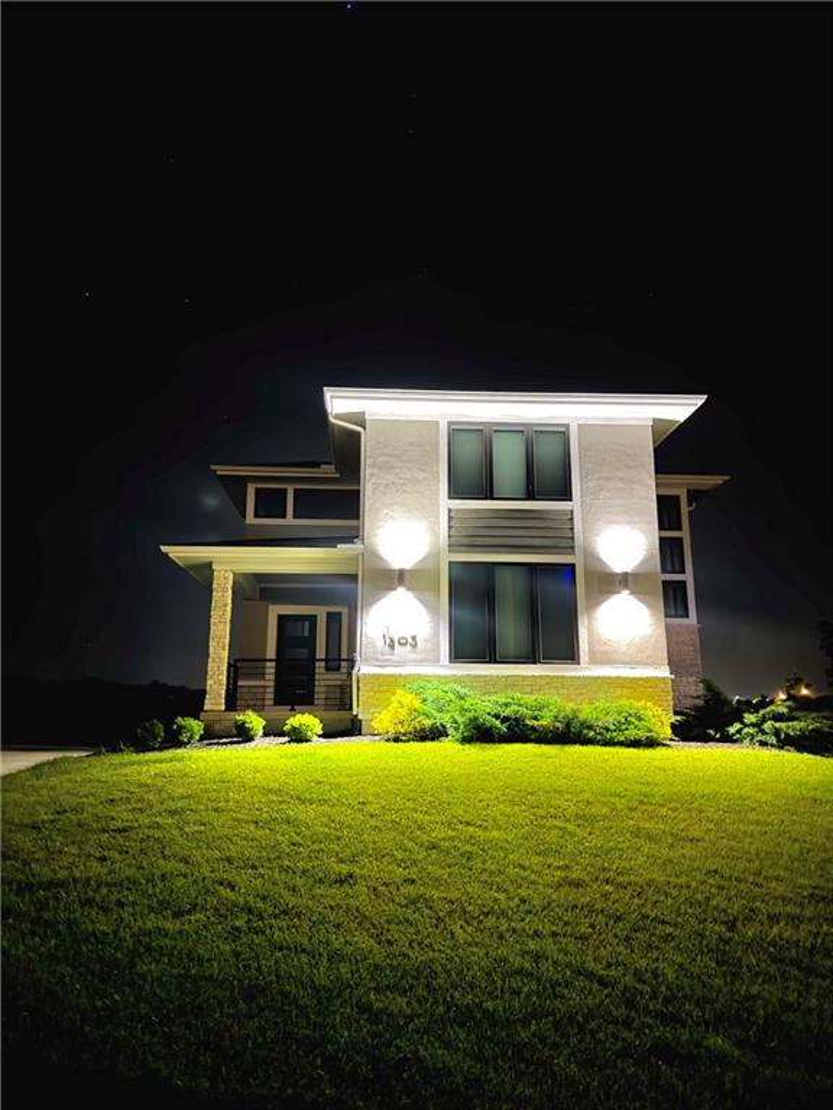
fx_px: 770
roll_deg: +0.2
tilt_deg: +12.9
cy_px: 555
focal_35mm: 24
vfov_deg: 71.6
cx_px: 416
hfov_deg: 56.8
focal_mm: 6.76
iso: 1250
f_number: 1.78
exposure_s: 1/2
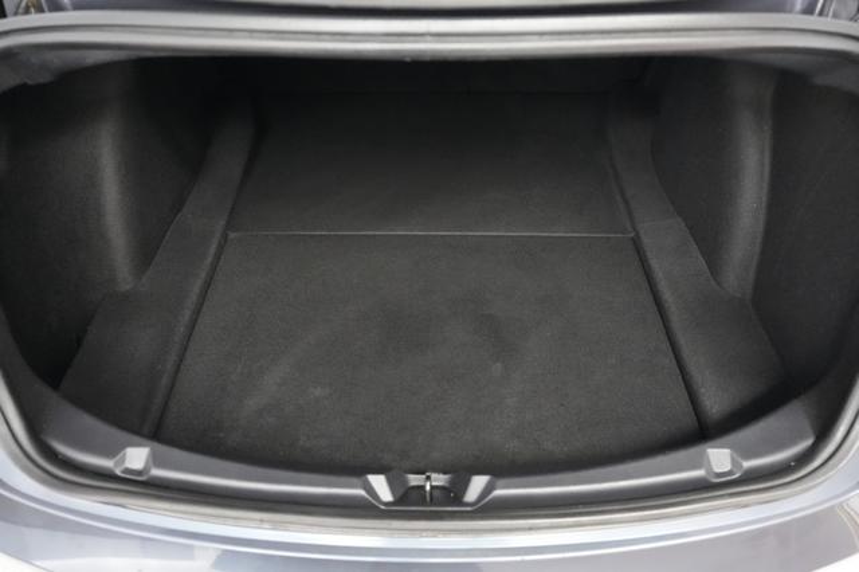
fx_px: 596
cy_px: 286
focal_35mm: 25
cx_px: 430
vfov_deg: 51.2
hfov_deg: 71.5
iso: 12800
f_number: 2.8
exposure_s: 1/125
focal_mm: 25
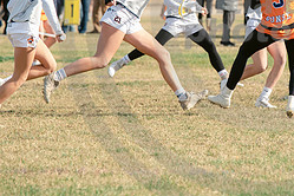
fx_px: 3805
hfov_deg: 4.4
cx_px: 267
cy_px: 16
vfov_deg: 2.9
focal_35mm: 466
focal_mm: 200
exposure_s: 1/1600
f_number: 5
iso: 250
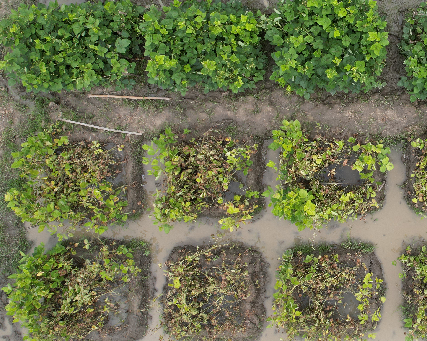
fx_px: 506
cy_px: 112
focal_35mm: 40
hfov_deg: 41.7
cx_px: 392
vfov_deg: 36.9
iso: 100
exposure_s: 1/200
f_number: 2.8
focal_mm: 8.38
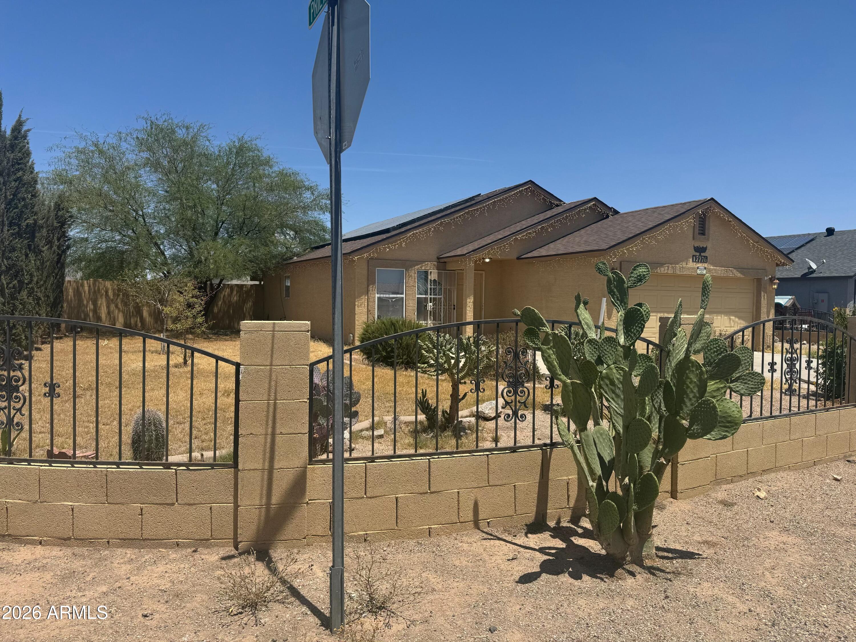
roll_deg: -1.1
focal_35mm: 24
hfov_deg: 71.6
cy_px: 321
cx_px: 428
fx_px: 593
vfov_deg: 56.8
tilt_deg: -4.4
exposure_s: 1/6410
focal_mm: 6.76
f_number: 1.78
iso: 80
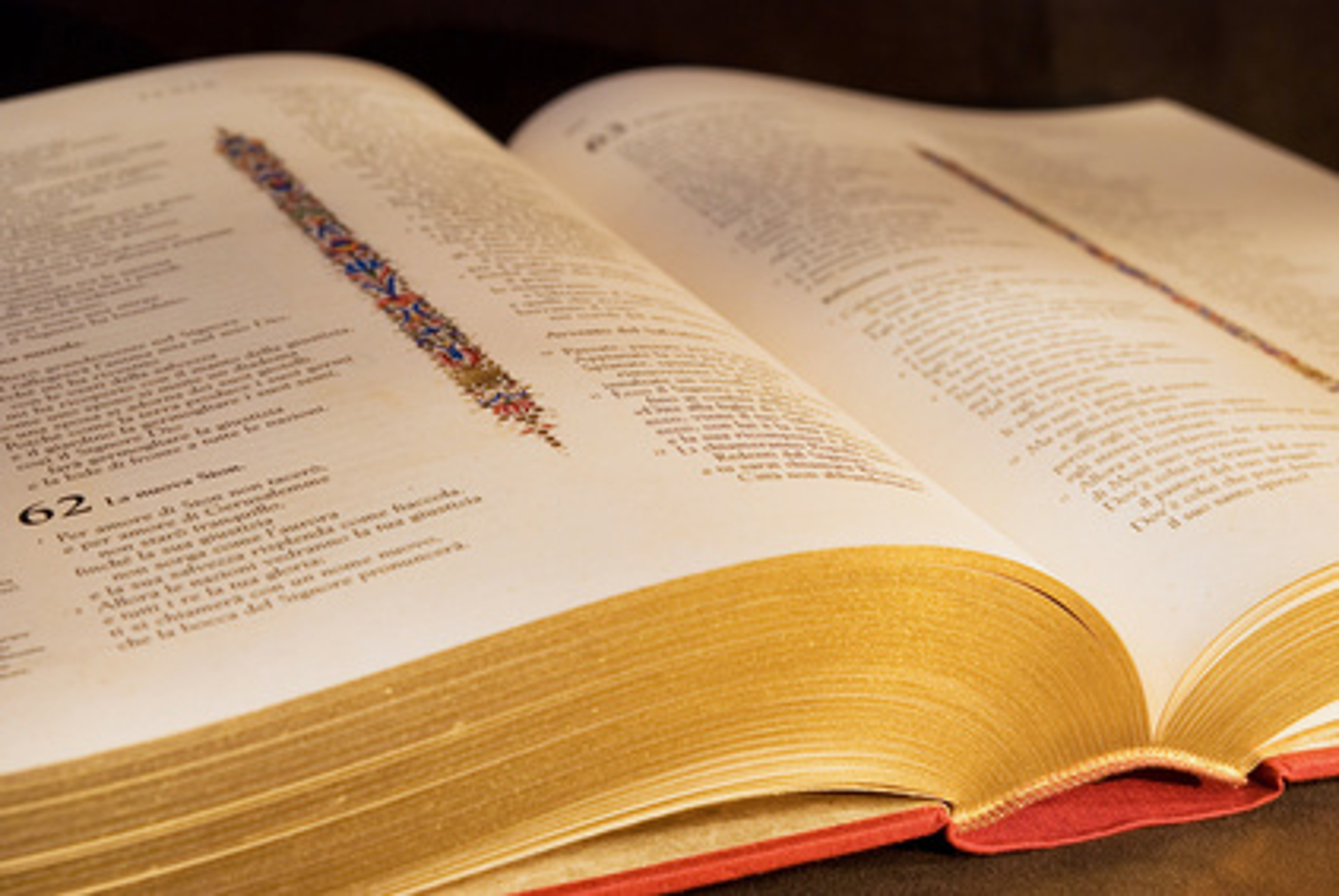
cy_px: 448
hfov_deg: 27.0
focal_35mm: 75
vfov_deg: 18.2
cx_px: 670
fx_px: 2792
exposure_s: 21
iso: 100
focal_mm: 50
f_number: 7.1
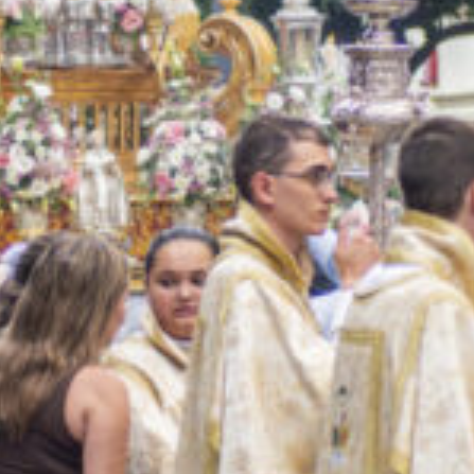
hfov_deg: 5.0
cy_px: 153
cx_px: 175
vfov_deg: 5.0
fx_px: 5391
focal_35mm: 348
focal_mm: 85
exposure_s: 1/1000
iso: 1600
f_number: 4
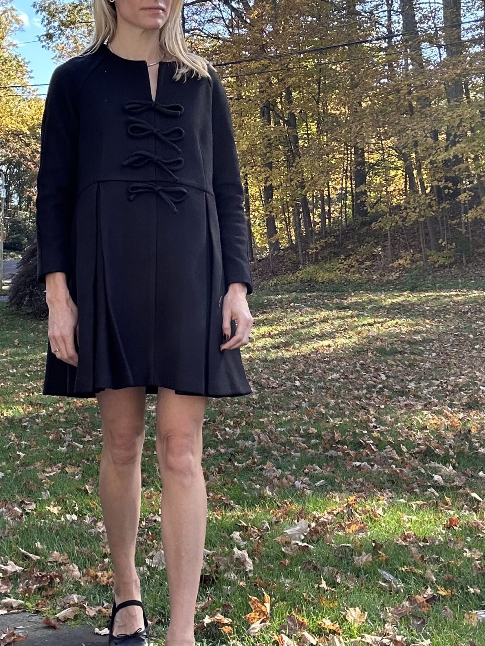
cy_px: 238
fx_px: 1008
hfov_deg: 27.0
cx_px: 213
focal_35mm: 54
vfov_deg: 35.3
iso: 25
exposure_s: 1/197
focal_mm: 2.69
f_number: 1.9
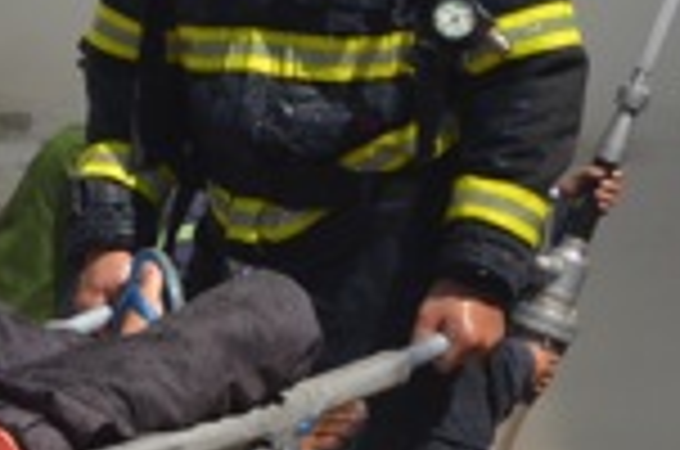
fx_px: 4806
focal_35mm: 255
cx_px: -41
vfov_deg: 5.4
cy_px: 295
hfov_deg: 8.0
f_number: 14
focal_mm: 40
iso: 800
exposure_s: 1/800
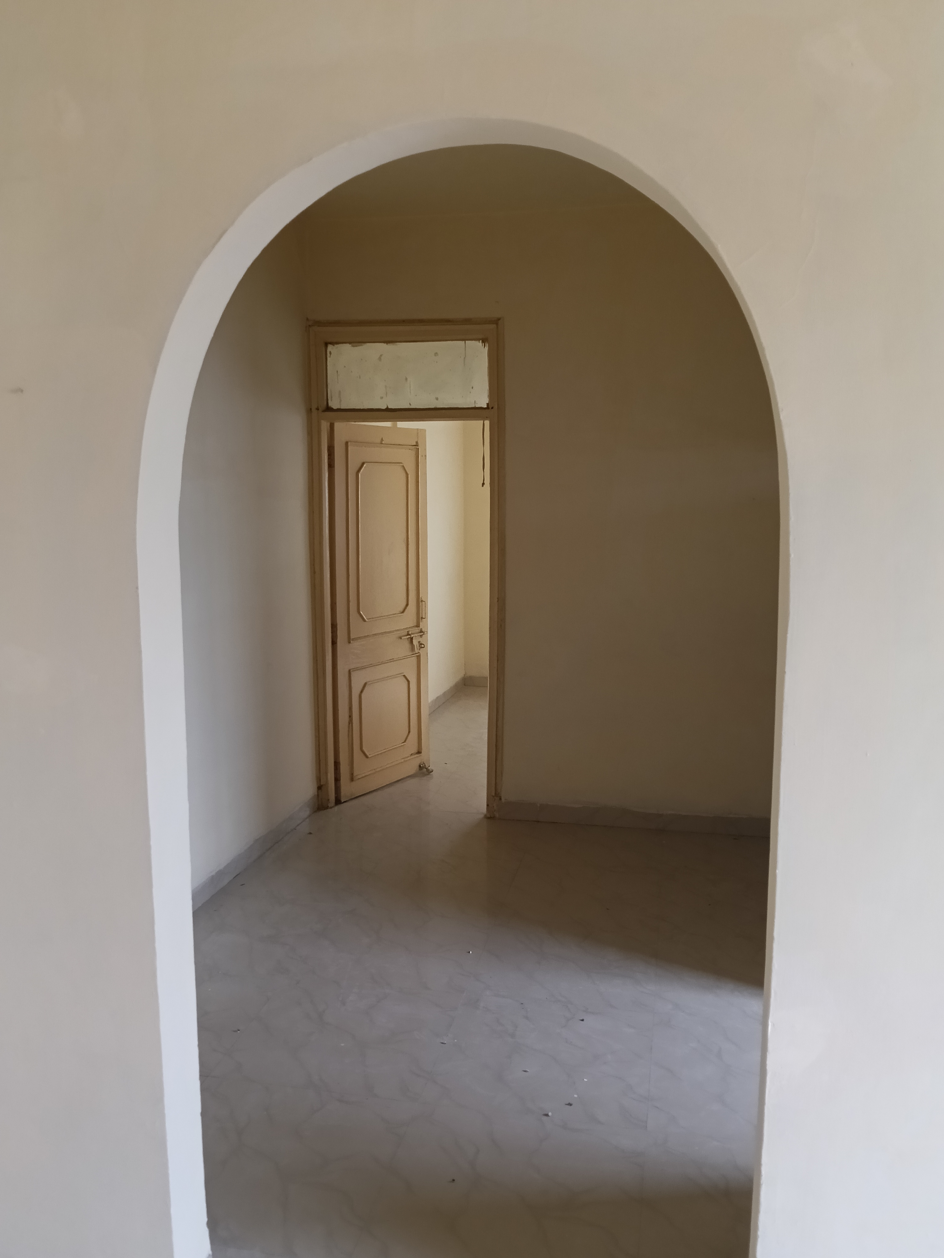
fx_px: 982
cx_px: 472
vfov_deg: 65.3
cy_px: 629
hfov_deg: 51.4
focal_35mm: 27
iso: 500
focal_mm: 3.98
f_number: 1.8
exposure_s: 1/33.3
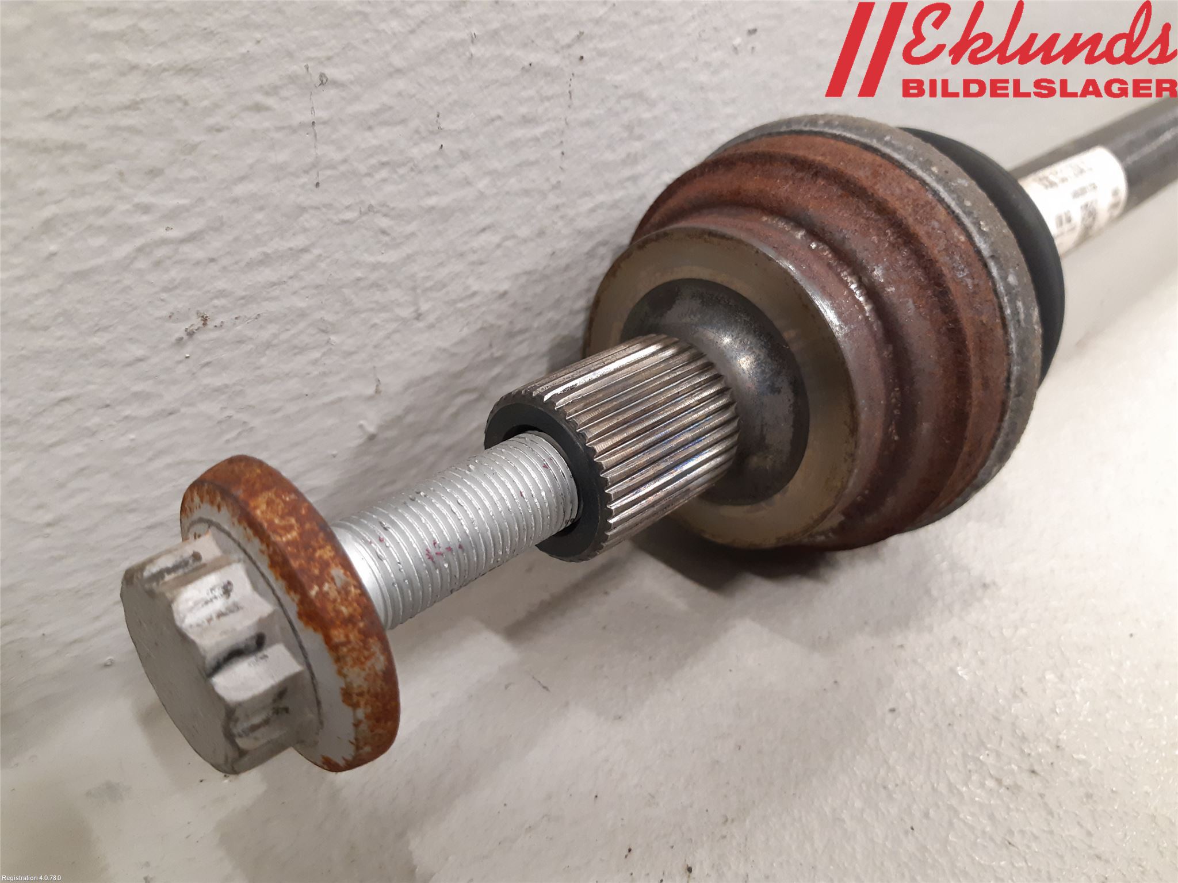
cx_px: 589
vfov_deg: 53.1
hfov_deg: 67.3
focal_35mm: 26
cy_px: 442
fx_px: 885
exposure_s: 1/25
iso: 200
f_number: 1.7
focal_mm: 3.93
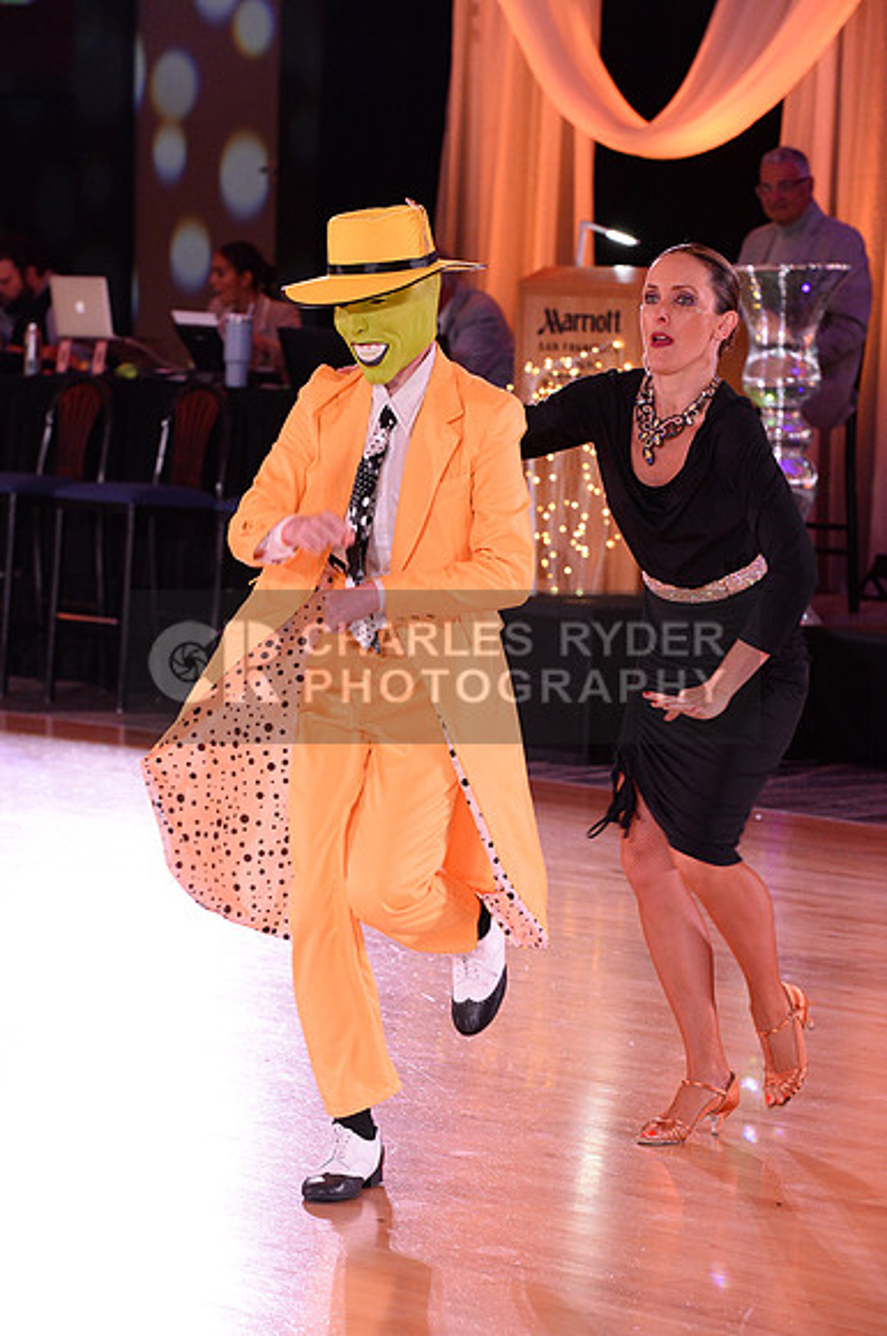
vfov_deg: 13.3
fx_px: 5745
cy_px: 668
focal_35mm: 155
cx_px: 444
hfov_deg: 8.8
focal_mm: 155
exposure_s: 1/250
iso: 4000
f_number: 6.3
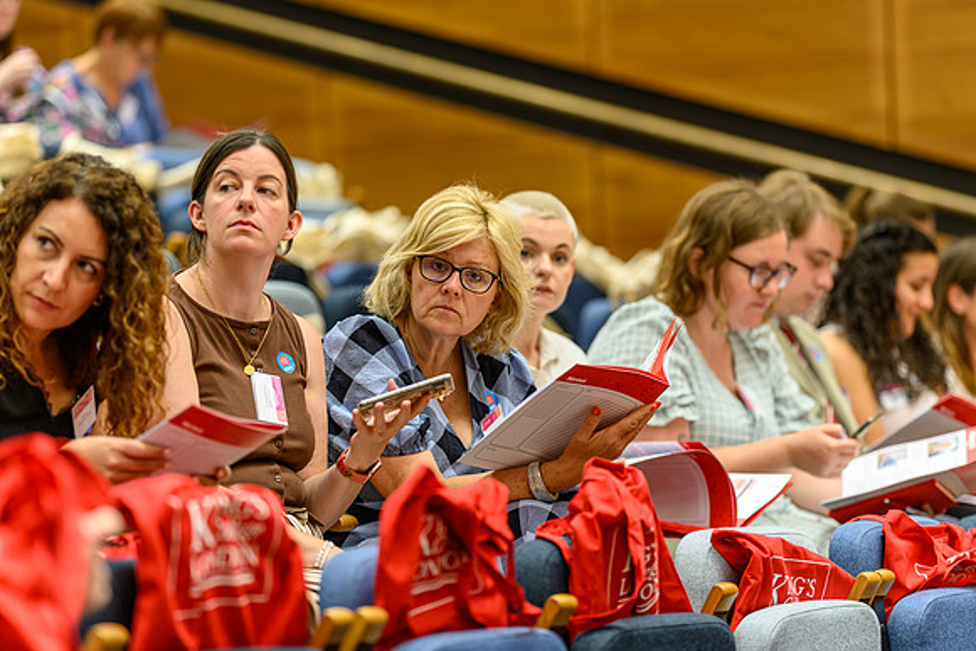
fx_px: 3723
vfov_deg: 10.0
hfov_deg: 14.9
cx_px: 488
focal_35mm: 137
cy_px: 326
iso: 560
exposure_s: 1/125
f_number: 2
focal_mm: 135
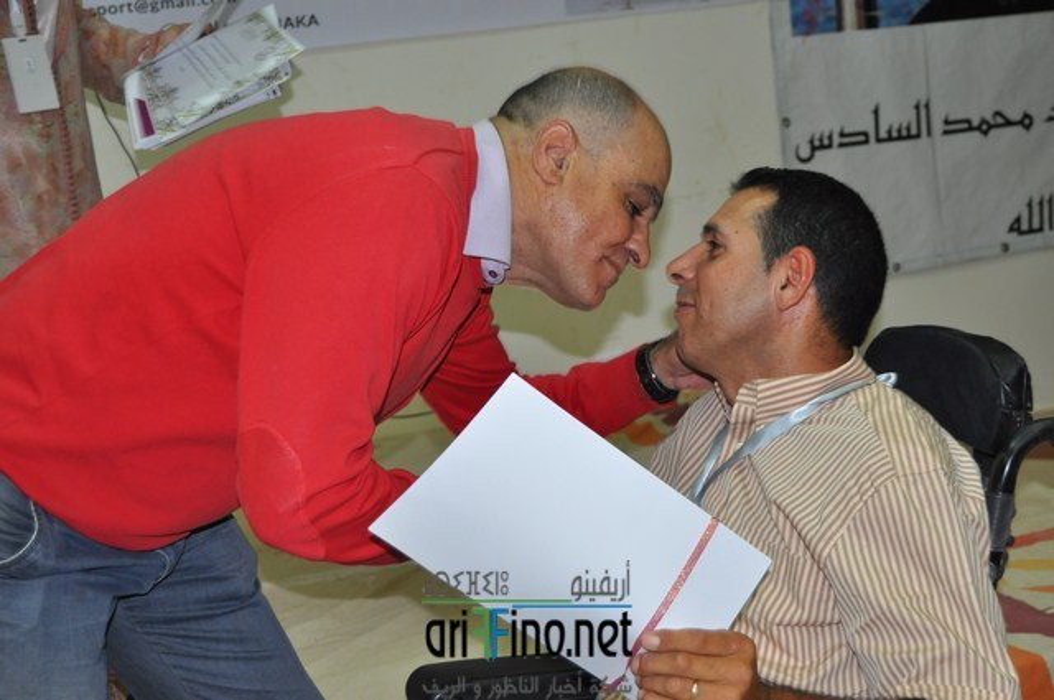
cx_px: 527
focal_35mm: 60
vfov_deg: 22.6
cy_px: 350
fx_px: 1754
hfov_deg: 33.4
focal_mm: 40
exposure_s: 1/60
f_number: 5
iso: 800
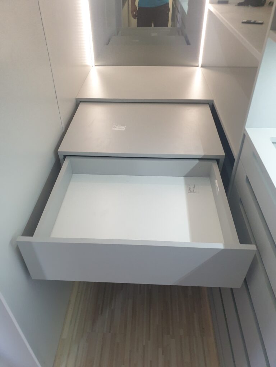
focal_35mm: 26
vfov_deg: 67.3
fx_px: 276
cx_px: 138
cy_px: 184
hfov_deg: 53.1
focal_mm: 4.3
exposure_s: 1/50
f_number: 2.4
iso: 250
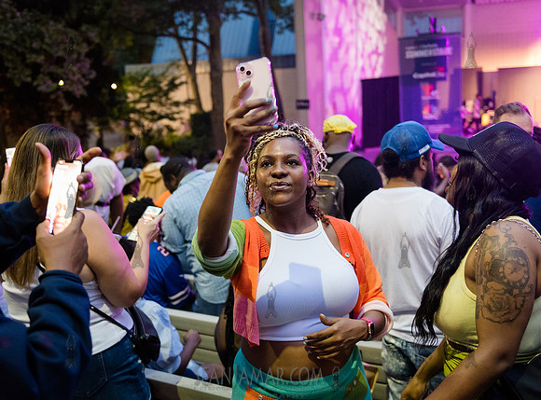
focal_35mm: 41
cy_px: 219
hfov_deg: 45.9
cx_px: 252
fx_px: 638
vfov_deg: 34.8
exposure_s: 1/80
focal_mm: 34
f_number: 2.8
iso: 5000
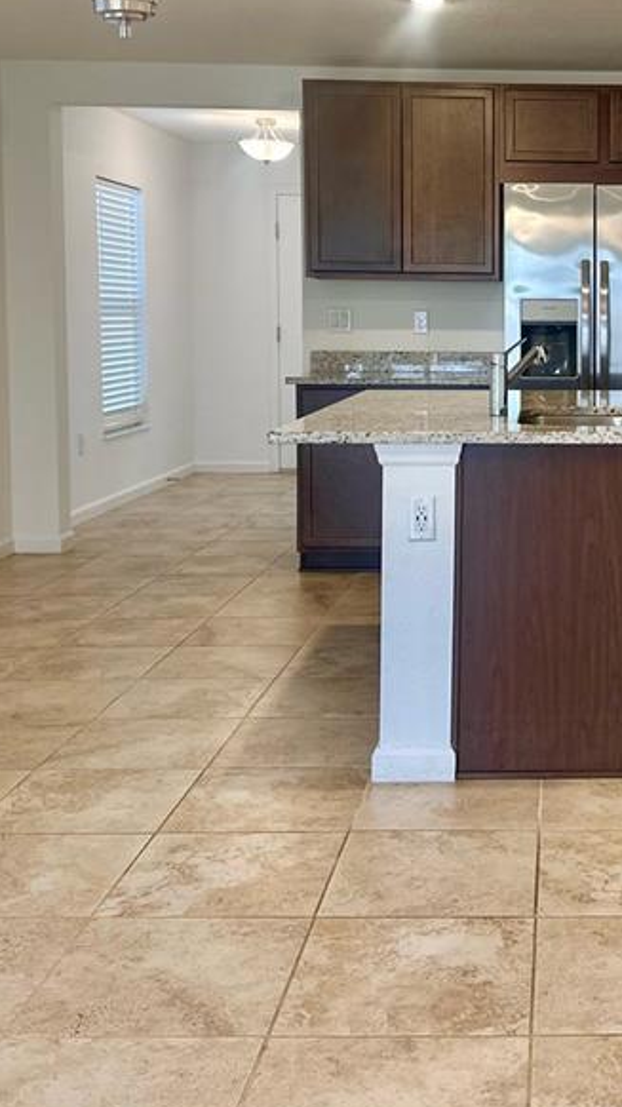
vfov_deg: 44.2
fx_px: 1350
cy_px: 403
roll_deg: -0.4
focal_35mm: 46
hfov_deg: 25.0
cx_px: 578
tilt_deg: -4.9
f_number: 1.78
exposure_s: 1/120
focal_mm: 6.86
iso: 160
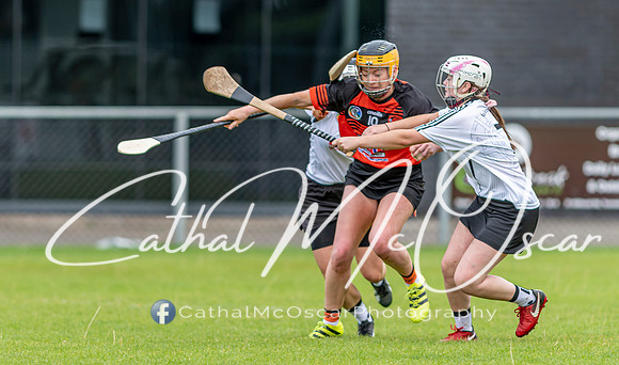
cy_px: 185
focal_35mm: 645
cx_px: 241
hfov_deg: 3.3
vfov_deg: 2.0
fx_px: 10709
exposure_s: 1/1000
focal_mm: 300
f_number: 2.8
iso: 140
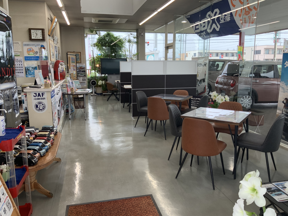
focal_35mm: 29
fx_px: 241
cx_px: 144
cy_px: 108
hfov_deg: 61.7
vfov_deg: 48.2
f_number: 1.8
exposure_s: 1/120
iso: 32
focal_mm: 3
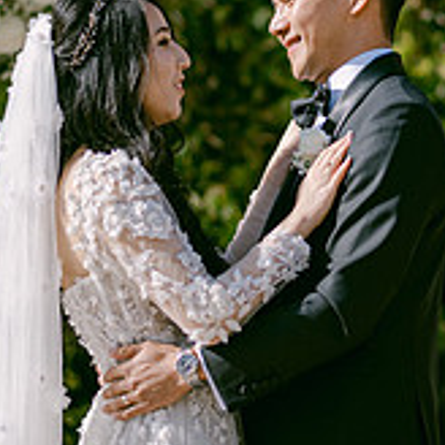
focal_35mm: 316
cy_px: 80
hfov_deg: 5.5
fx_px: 4596
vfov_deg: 5.5
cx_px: 296
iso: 100
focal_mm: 105
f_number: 1.4
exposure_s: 1/10000
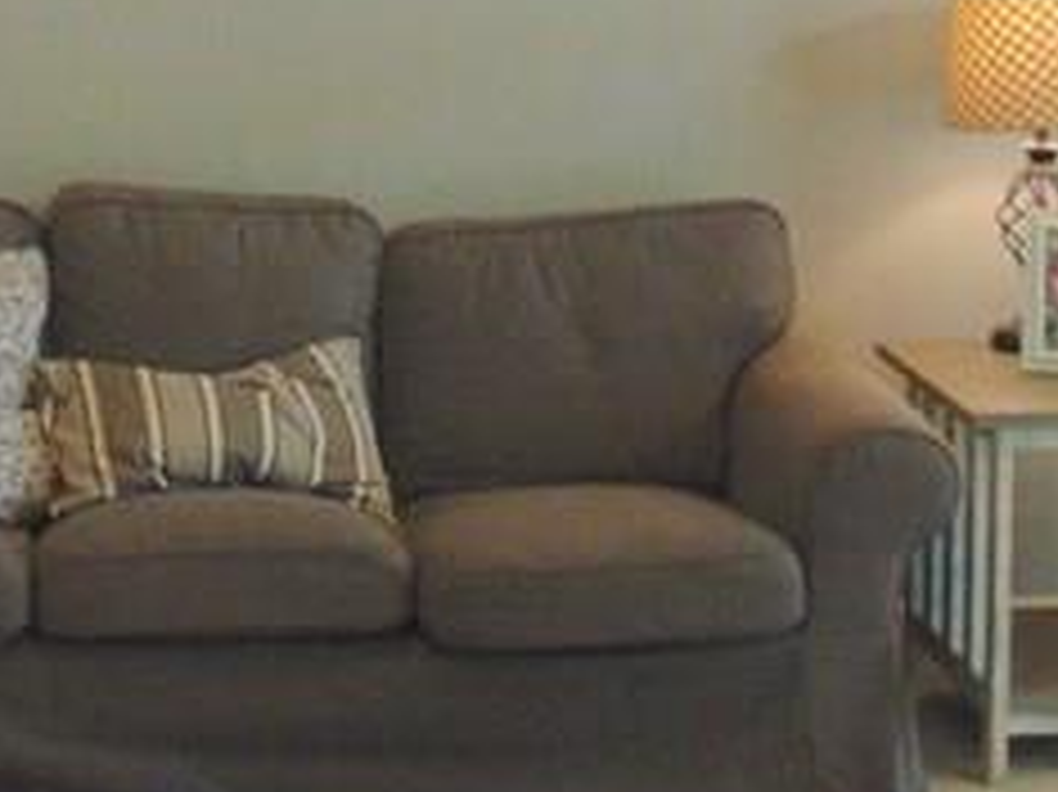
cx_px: 239
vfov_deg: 13.3
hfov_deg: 17.9
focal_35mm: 109
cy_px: -94
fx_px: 3330
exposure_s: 1/30
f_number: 3
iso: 200
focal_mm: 4.5
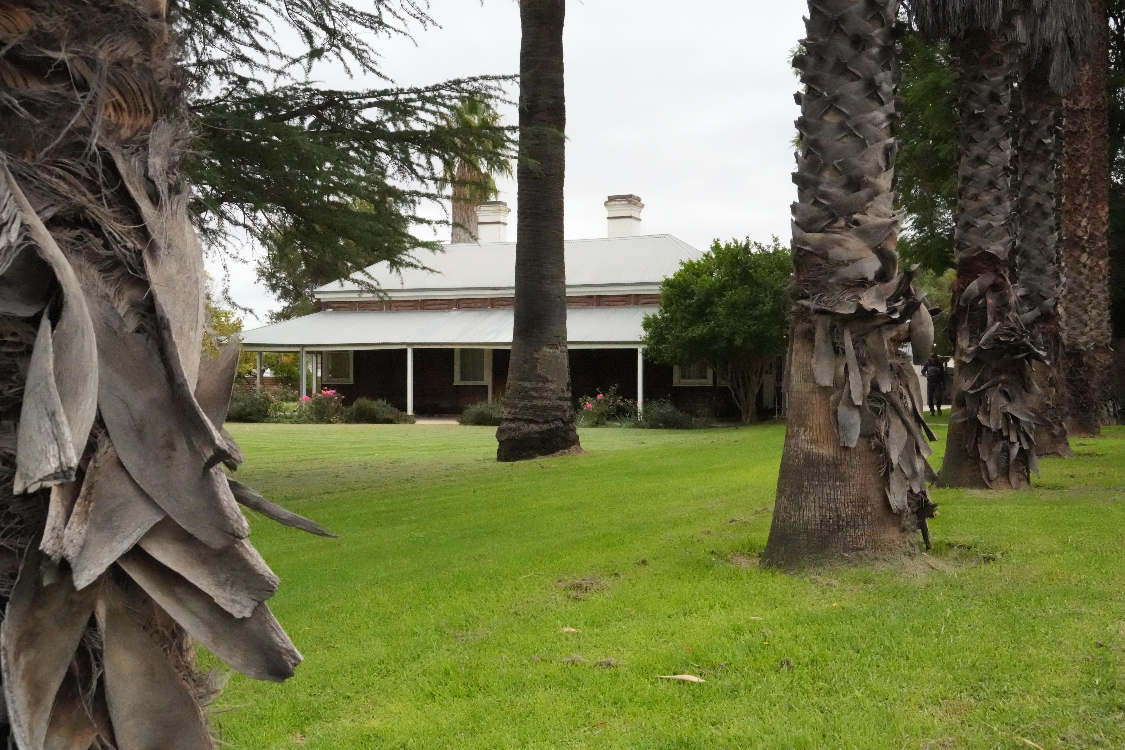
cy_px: 375
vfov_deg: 34.2
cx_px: 562
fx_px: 1219
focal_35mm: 39
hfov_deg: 49.6
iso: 32000
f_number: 16
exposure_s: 1/6400
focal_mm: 39
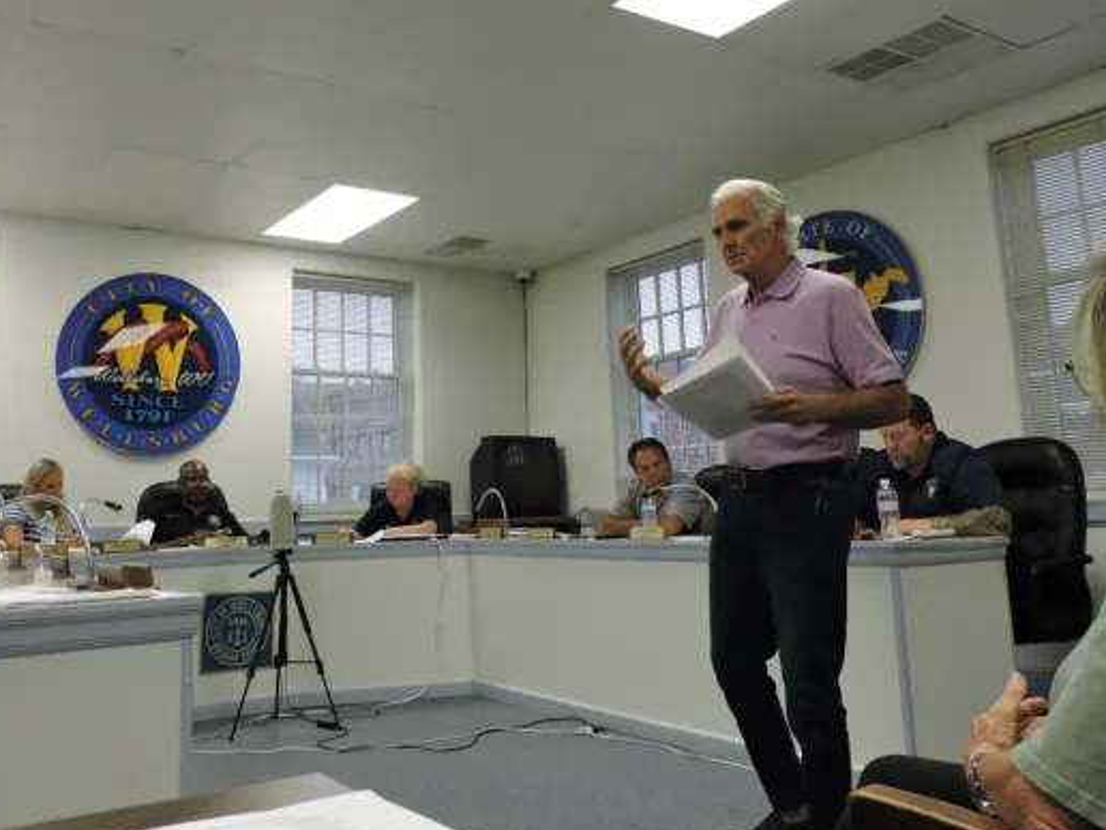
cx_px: 483
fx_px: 990
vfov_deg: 45.1
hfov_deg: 58.2
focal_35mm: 31
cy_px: 313
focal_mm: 4.3
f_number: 3
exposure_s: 1/30
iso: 180
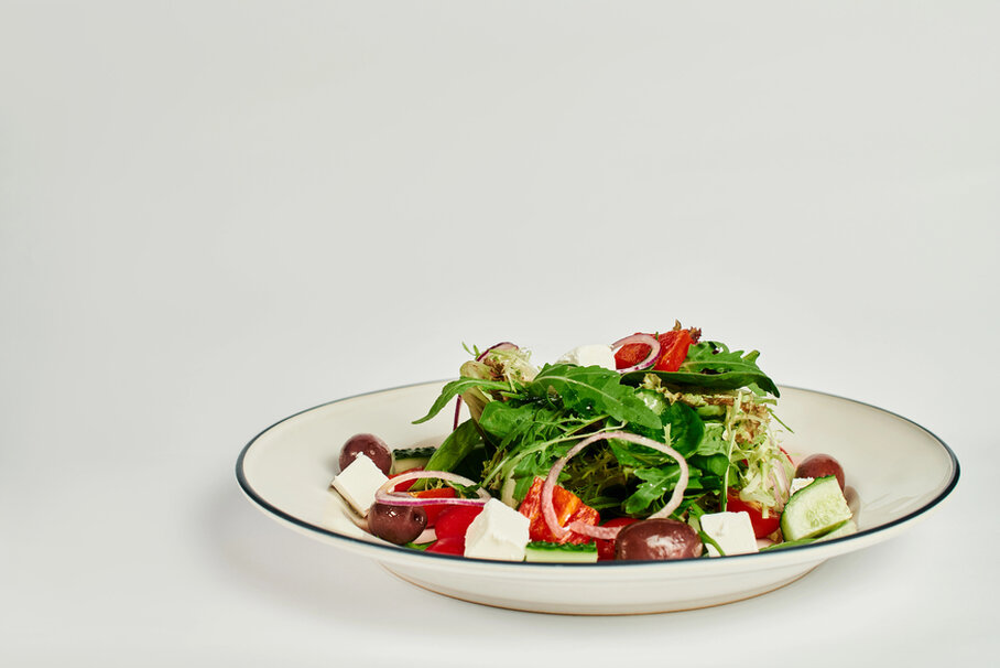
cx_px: 500
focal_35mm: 50
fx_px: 1389
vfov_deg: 27.0
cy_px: 334
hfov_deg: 39.6
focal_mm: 50
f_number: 6.3
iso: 100
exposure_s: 1/160
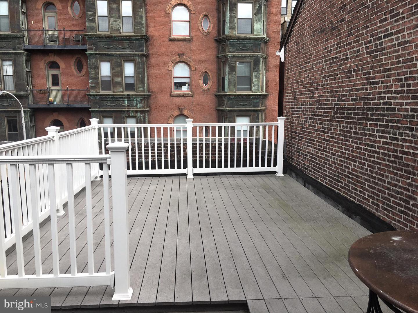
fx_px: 350
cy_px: 156
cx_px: 209
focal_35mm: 29
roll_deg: -0.3
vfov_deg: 48.2
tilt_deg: -7.3
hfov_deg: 61.7
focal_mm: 4.15
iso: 25
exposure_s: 1/578
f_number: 2.2
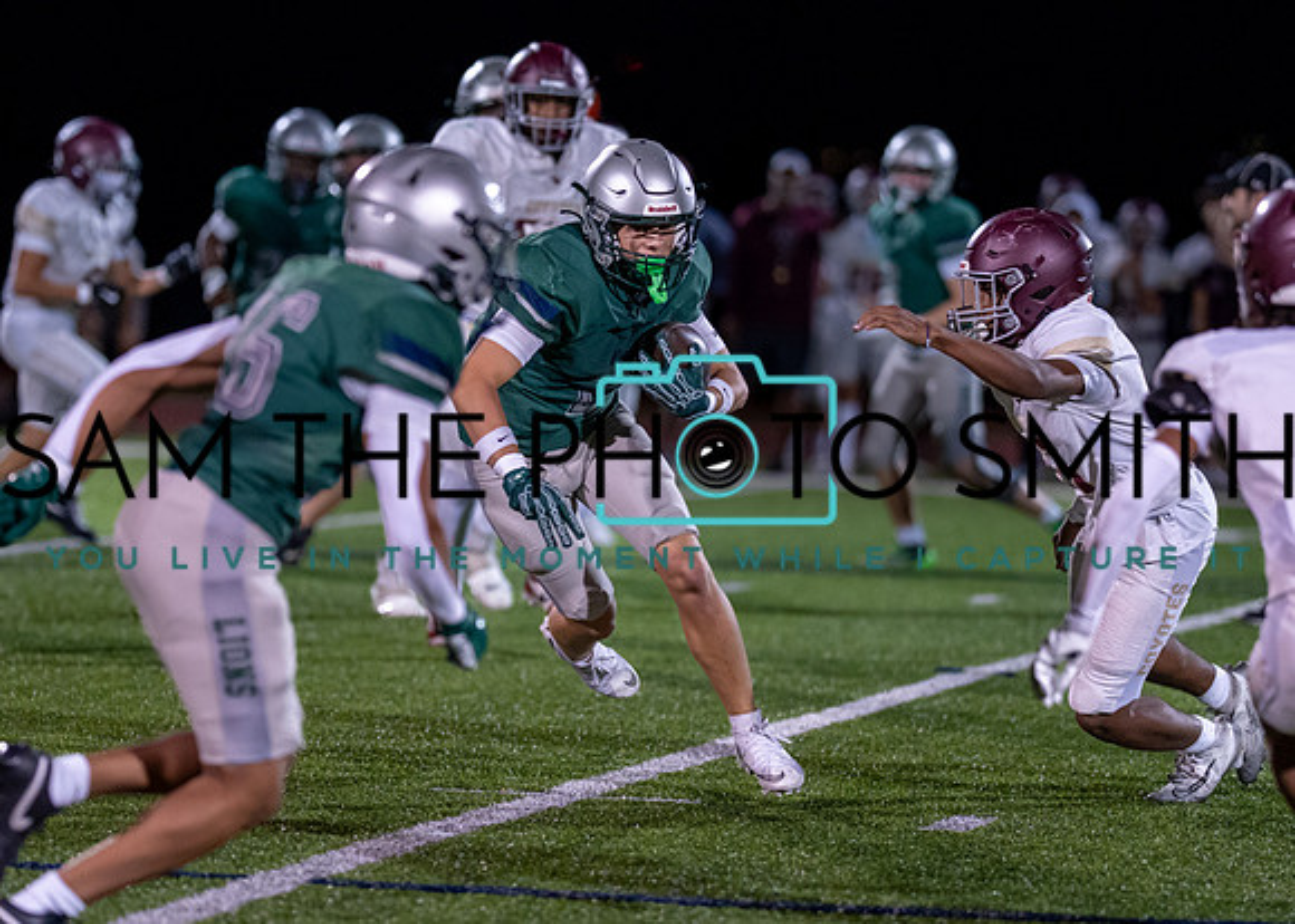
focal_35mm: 264
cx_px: 654
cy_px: 494
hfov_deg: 7.6
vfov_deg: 5.5
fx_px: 9694
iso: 1600
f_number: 1.8
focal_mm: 135
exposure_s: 1/1250
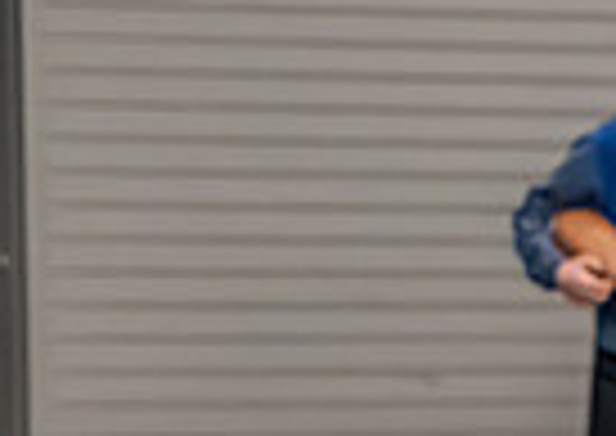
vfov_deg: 1.6
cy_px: 312
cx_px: 1387
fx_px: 15368
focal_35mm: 881
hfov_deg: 2.3
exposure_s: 1/1000
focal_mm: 120
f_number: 2.8
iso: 6400
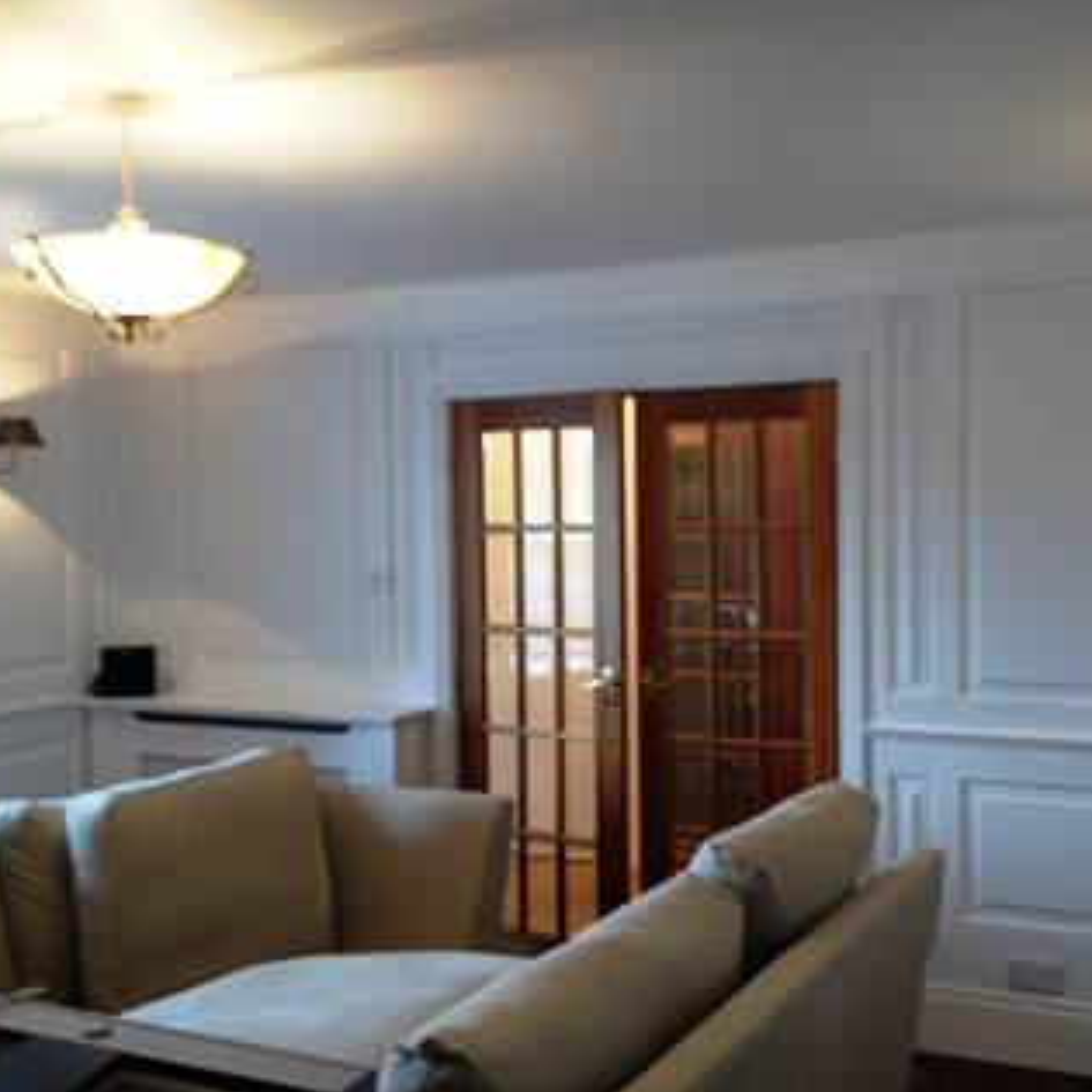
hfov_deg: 38.3
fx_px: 1570
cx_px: 621
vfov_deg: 38.3
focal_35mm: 44
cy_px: 572
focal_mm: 4.28
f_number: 2.4
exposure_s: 1/20
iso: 64
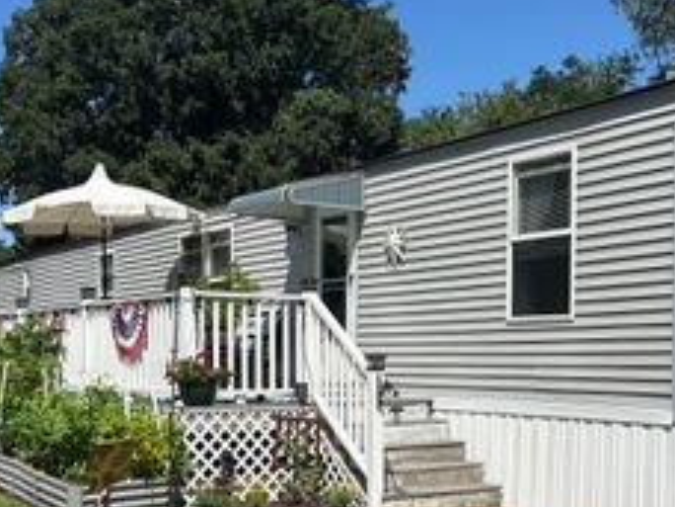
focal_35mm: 57
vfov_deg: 25.4
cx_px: 346
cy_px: 381
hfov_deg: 33.8
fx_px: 1111
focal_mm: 5.96
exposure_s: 1/4854
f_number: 1.6
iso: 50
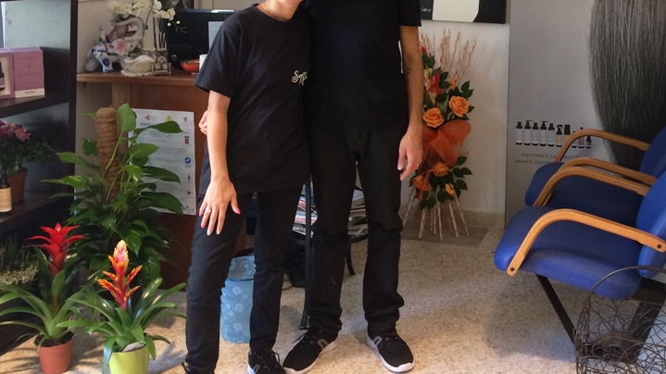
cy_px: 45
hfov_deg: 44.7
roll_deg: +1.3
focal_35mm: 45
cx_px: 453
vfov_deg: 25.8
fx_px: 794
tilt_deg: -8.0
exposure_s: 1/33
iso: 100
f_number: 2.2
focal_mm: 4.15
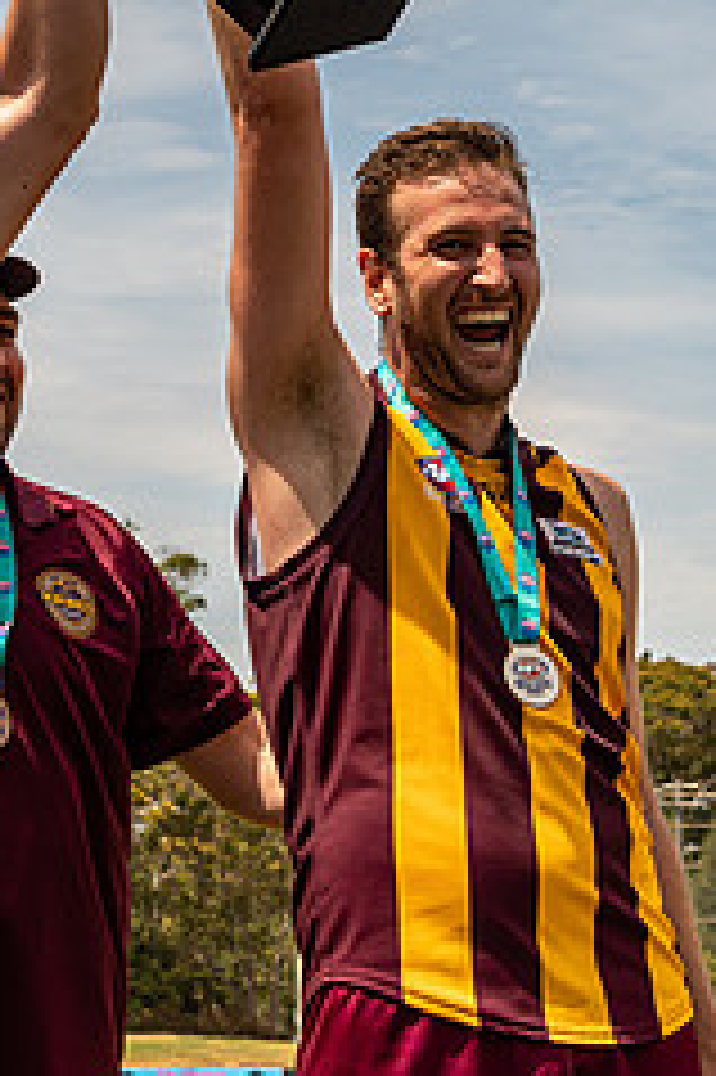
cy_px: 419
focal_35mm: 113
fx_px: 3376
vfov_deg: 18.1
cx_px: 45
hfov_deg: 12.0
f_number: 8
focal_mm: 40
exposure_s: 1/640
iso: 200
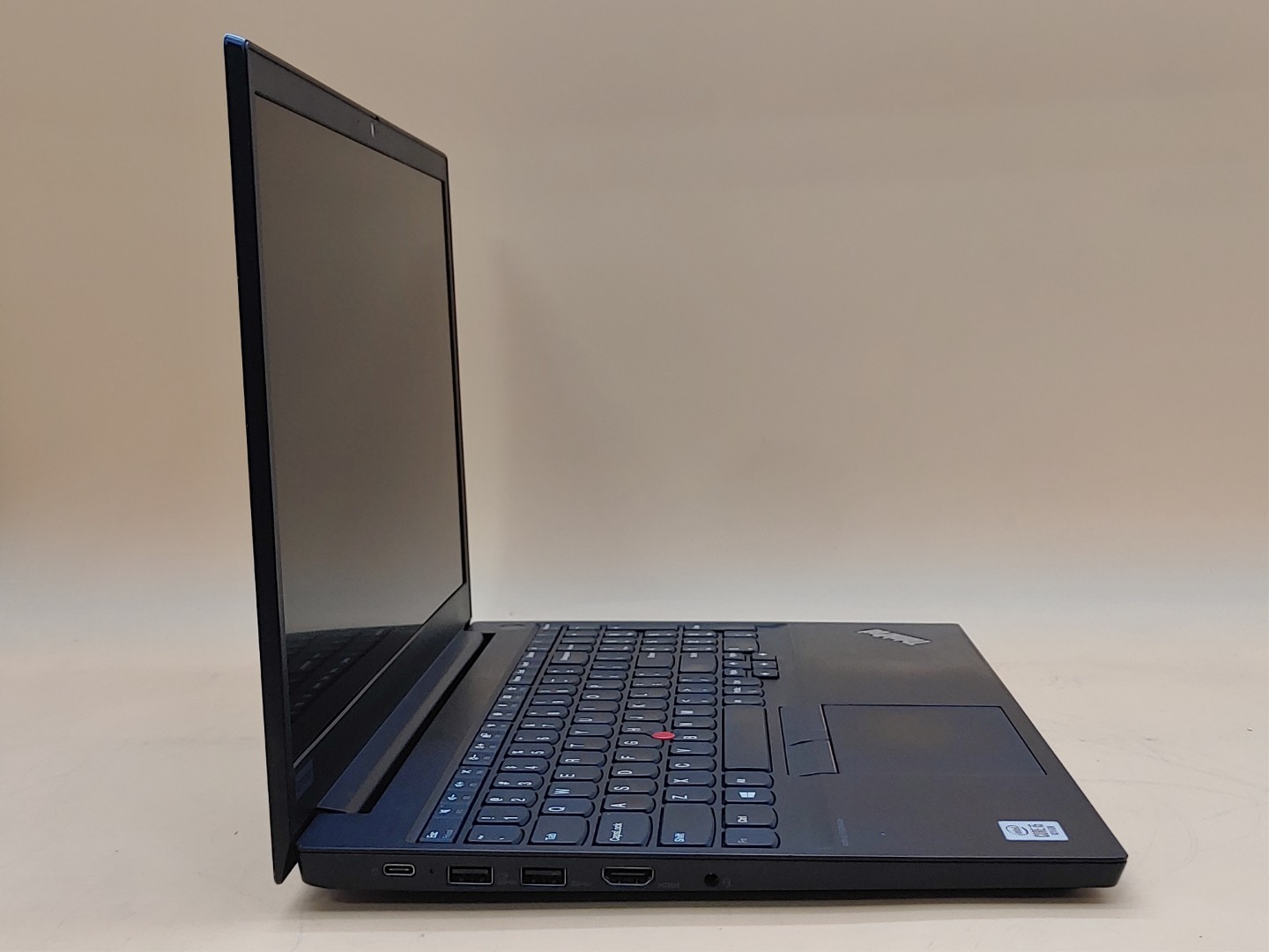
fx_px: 1686
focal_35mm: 46
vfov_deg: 31.5
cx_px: 634
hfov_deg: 41.2
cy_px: 476
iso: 50
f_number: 1.8
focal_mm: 4.36
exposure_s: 1/122
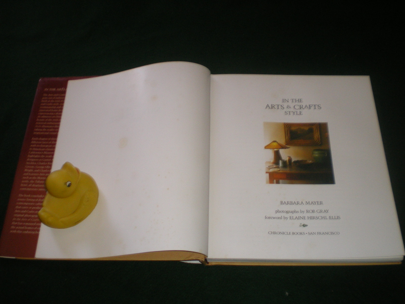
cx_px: 202
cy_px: 152
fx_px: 445
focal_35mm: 38
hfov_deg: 49.0
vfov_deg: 37.7
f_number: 3.1
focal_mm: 6.3
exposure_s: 1/50
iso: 200
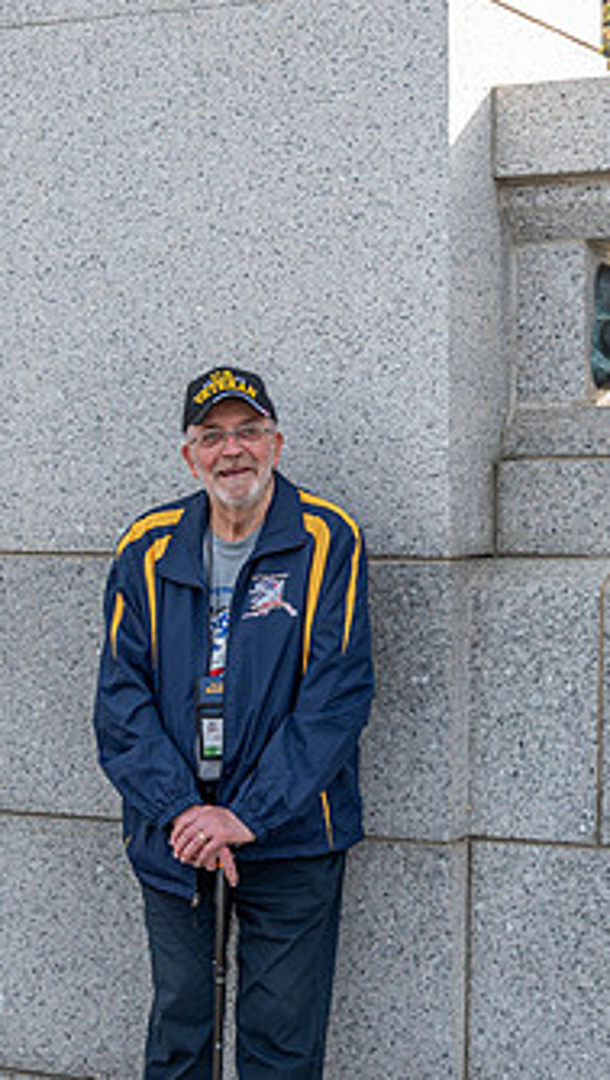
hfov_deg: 14.8
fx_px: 2353
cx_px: 246
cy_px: 517
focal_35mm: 82
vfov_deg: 25.9
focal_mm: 35
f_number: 4
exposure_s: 1/125
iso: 100
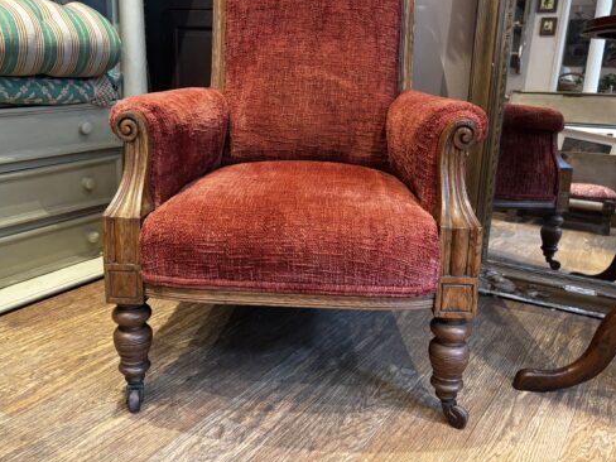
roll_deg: -1.4
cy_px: 196
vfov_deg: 44.0
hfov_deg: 56.8
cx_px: 295
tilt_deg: -14.2
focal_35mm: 32
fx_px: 569
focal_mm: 5.96
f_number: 1.6
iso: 400
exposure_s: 1/50
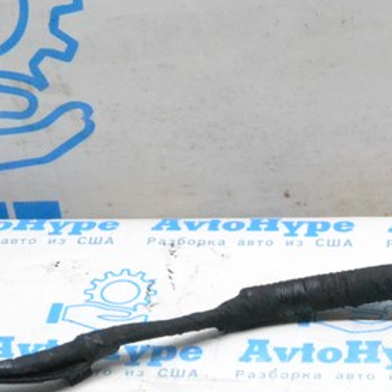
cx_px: 378
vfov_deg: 13.9
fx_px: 1563
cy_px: 445
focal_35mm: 122
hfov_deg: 14.1
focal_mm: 26
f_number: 10
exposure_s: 1/125
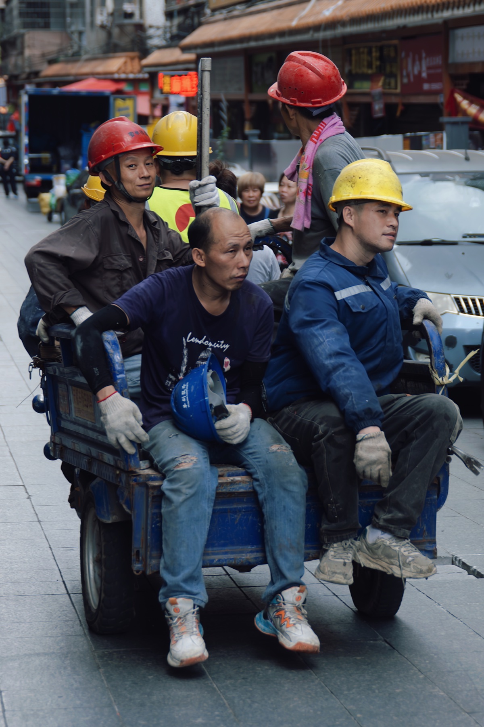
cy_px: 364
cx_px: 242
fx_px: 1069
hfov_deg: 25.5
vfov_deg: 37.5
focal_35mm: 53
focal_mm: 53
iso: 720
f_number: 2.8
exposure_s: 1/640
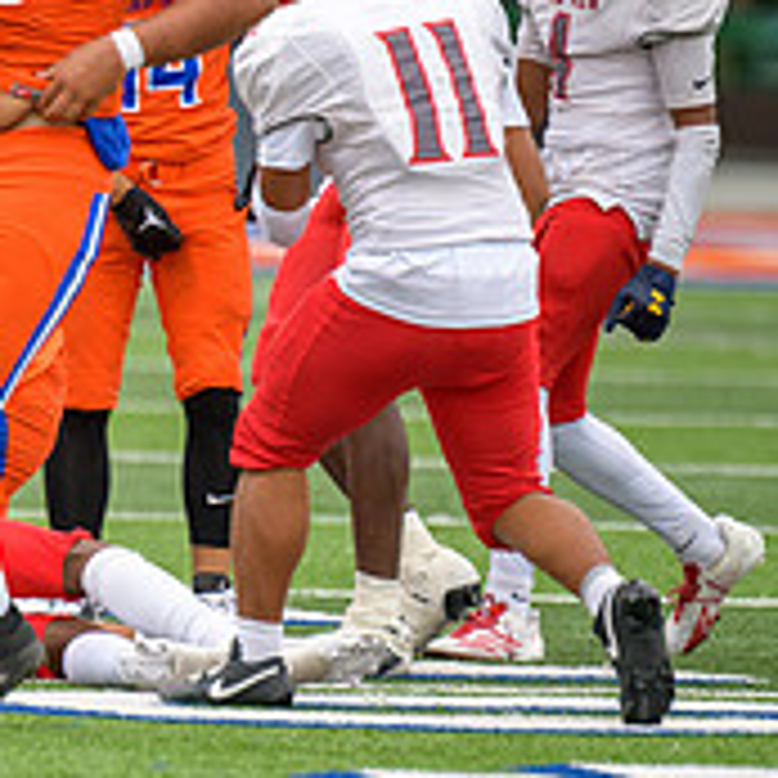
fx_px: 21792
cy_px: 506
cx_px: -171
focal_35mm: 857
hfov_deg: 2.0
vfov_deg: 2.0
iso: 220
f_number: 2.8
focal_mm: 300
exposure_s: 1/500
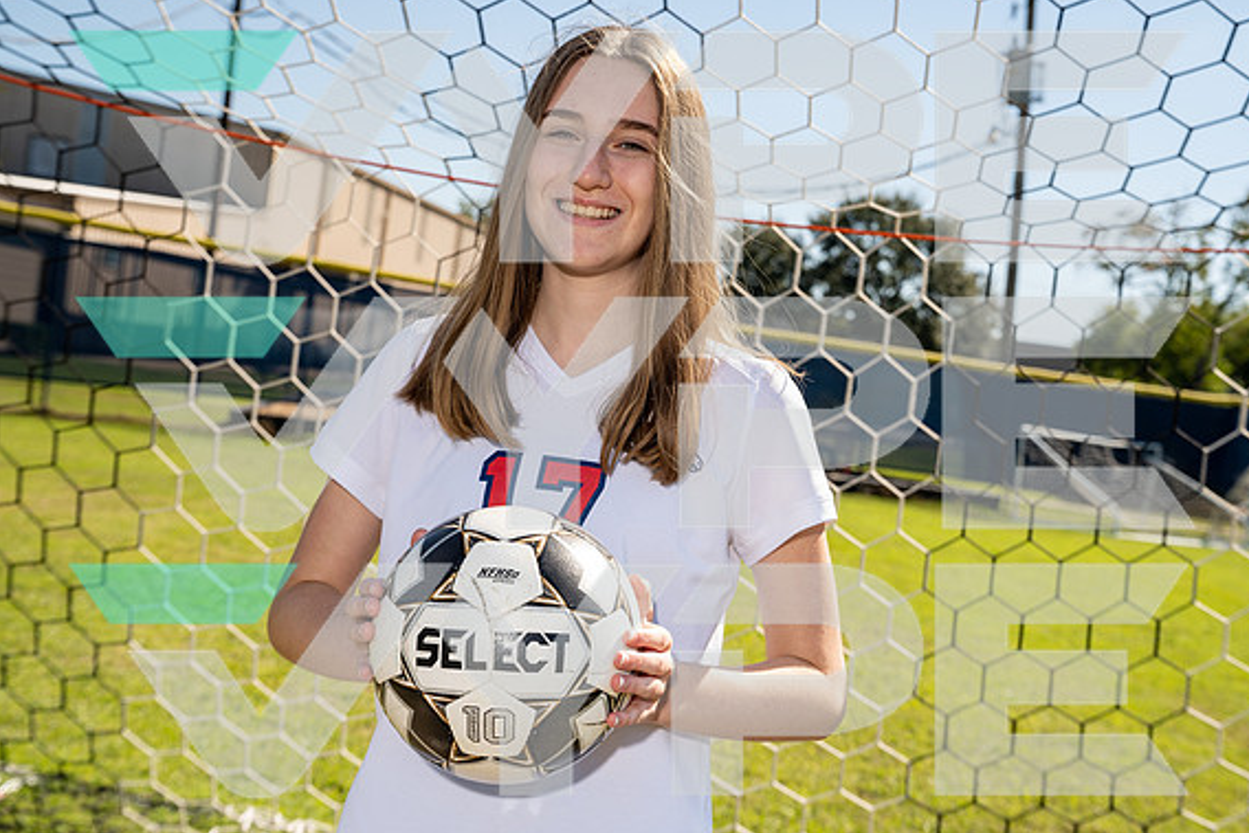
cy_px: 414
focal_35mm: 49
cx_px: 635
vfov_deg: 27.5
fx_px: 1700
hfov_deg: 40.3
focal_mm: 48
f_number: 5.6
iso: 100
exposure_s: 1/250
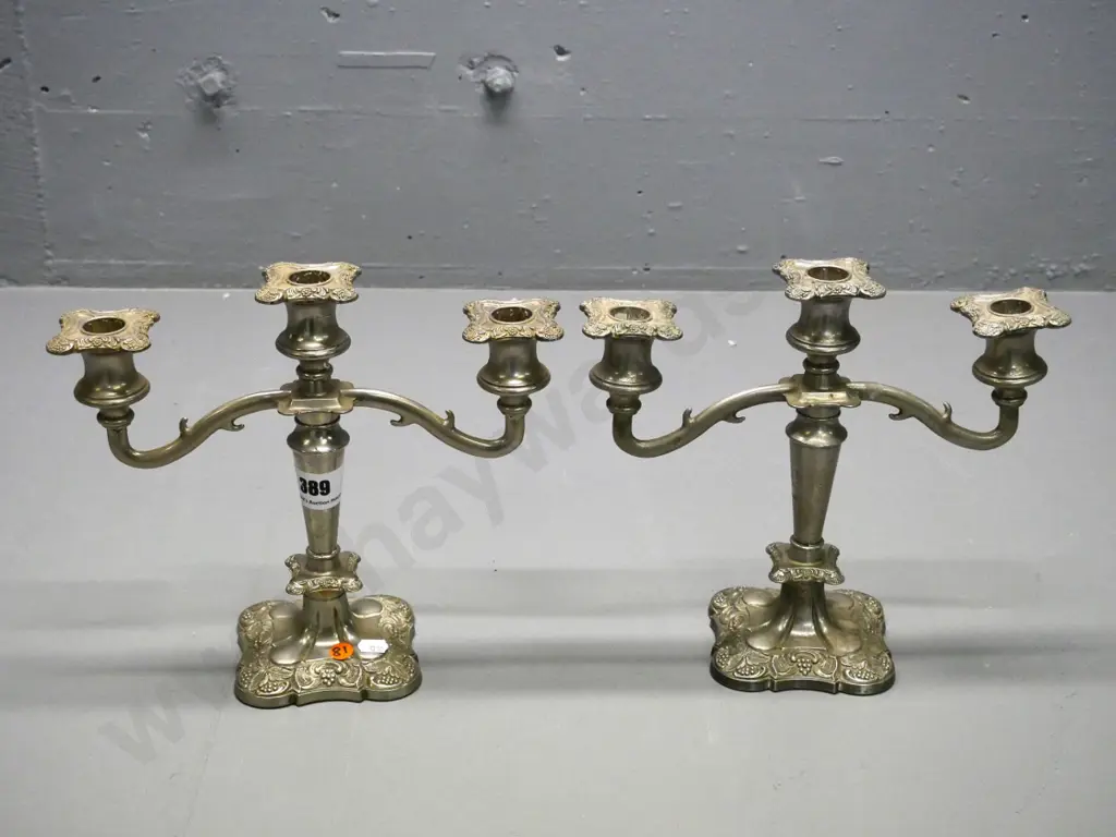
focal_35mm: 54
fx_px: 1741
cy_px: 418
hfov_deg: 35.5
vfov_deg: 27.0
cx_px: 558
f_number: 5.6
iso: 3200
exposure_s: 1/320
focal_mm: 27
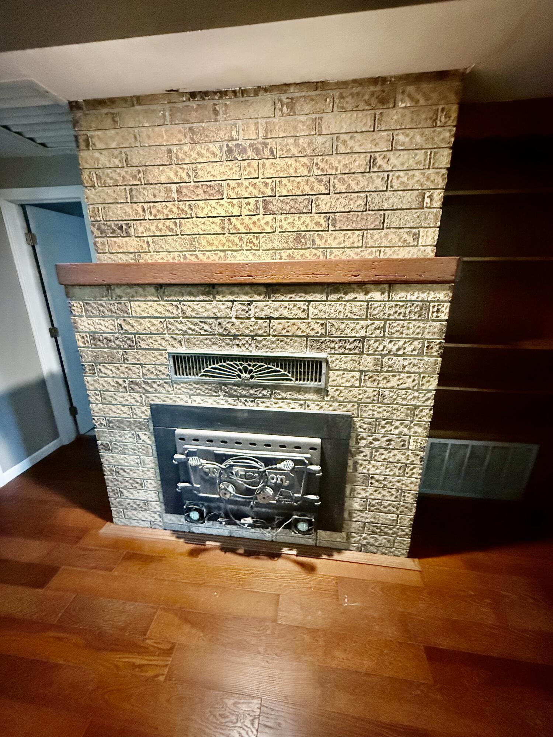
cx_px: 276
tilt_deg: -17.6
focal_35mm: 14
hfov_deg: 85.7
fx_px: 298
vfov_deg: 102.1
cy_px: 368
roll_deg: -1.0
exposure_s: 1/60
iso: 1250
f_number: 2.2
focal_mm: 2.22
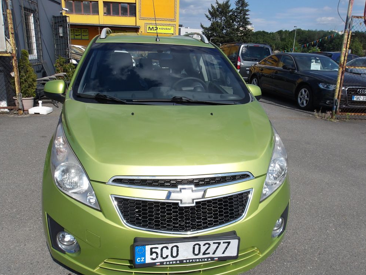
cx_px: 187
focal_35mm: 28
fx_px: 296
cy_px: 142
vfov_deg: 49.8
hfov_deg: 63.4
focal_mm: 4.9
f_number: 10.4
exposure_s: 1/203
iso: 100
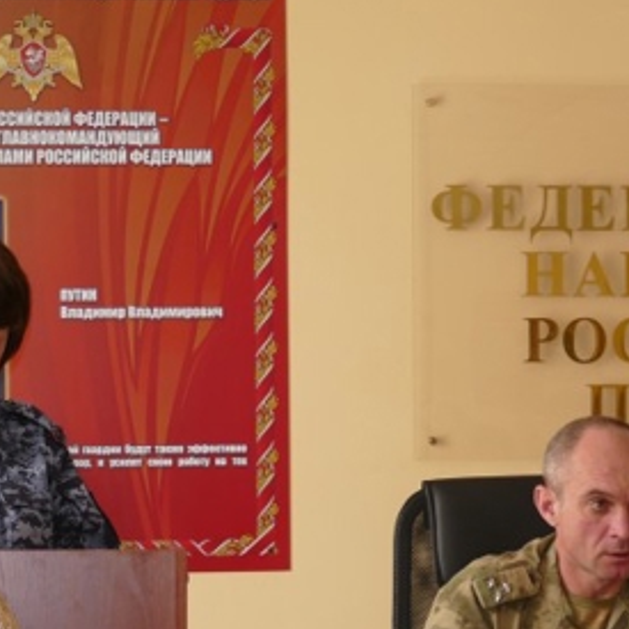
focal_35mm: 167
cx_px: 334
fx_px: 3433
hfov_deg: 10.5
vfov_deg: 10.4
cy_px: 492
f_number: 3.7
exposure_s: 1/80
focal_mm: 26.28
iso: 125
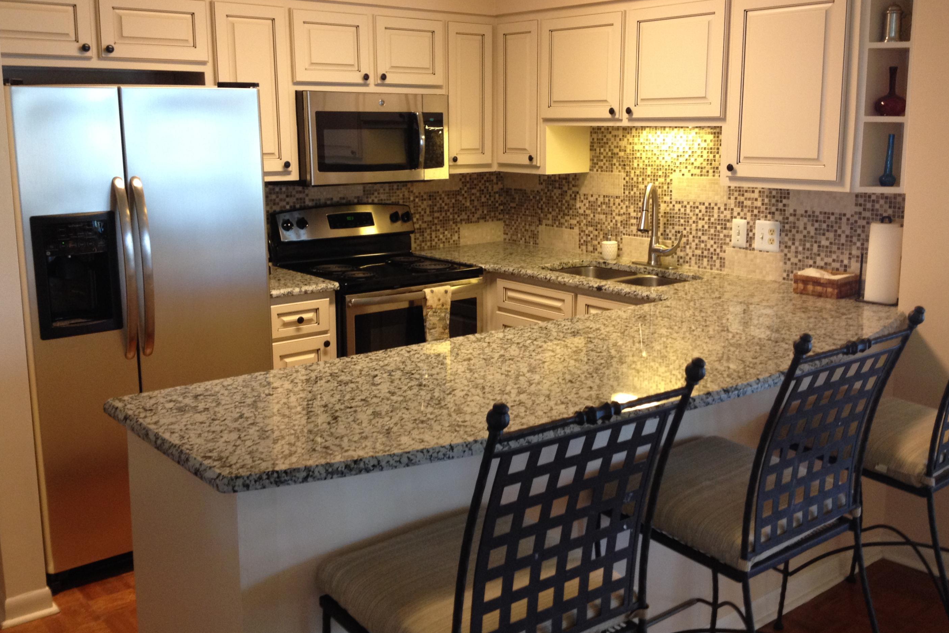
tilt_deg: -7.8
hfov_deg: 49.5
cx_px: 497
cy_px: 281
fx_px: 1028
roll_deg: +0.2
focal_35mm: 39
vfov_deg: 34.2
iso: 125
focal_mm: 4.28
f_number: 2.4
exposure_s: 1/20
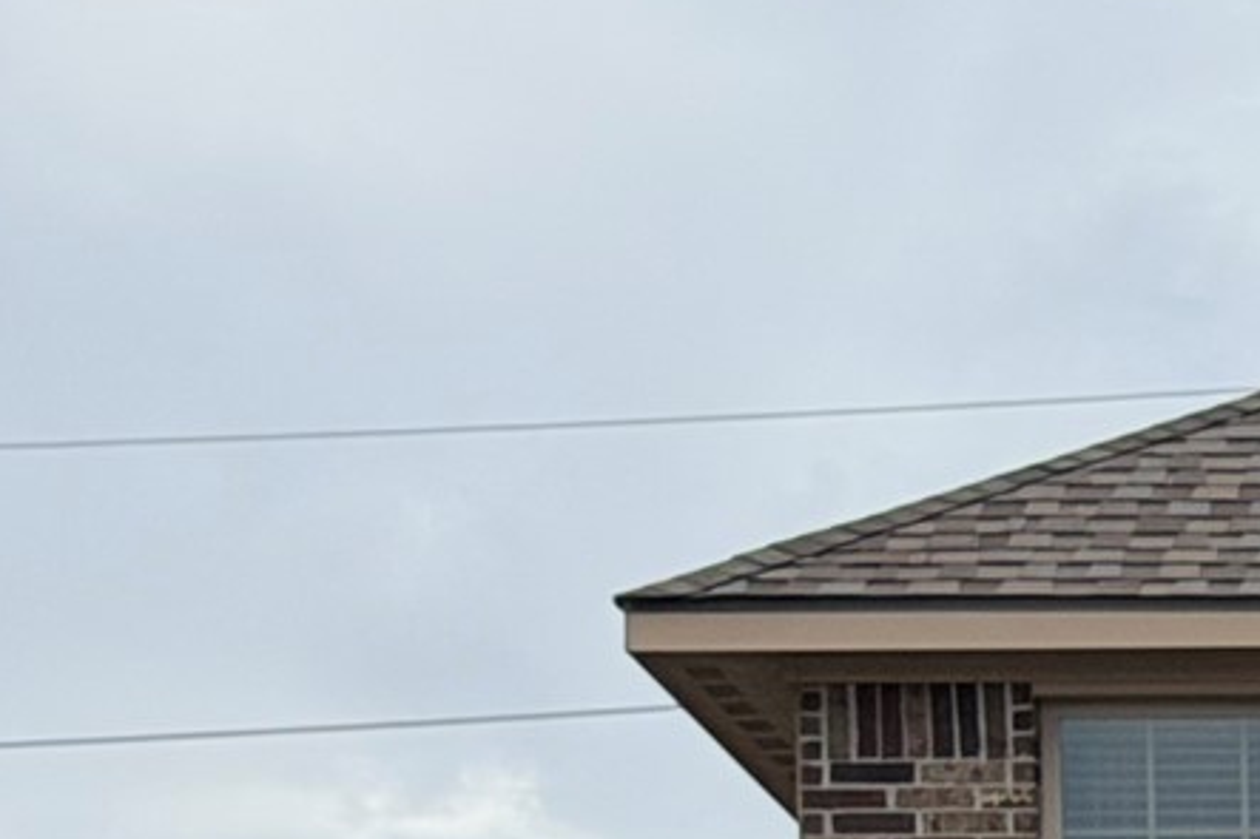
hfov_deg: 8.4
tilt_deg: +3.6
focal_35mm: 231
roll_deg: +1.6
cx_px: 2719
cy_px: 1510
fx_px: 8082
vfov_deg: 5.8
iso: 64
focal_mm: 6.76
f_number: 1.78
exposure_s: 1/4098
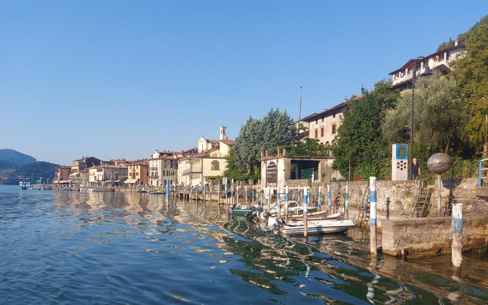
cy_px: 184
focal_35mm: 26
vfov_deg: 47.3
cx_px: 245
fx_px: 346
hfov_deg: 70.4
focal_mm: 5.23
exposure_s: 1/799
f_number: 1.8
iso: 32
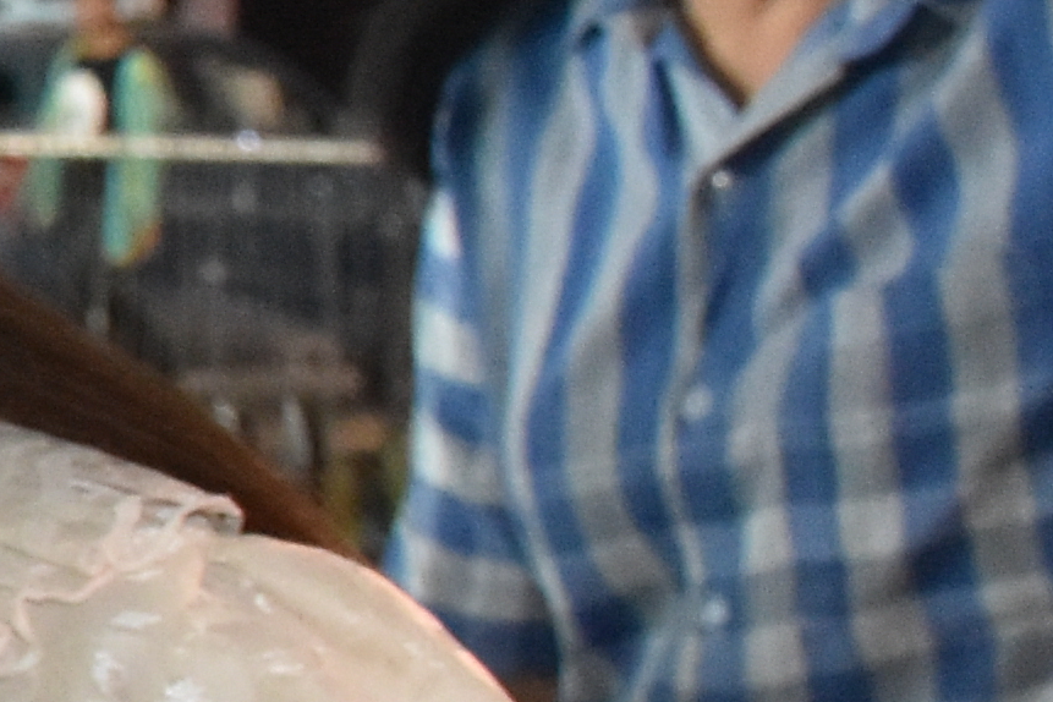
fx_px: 6727
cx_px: -2315
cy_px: 203
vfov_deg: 6.0
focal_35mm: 230
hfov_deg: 7.6
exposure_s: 1/200
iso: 1250
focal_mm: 22
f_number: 7.1
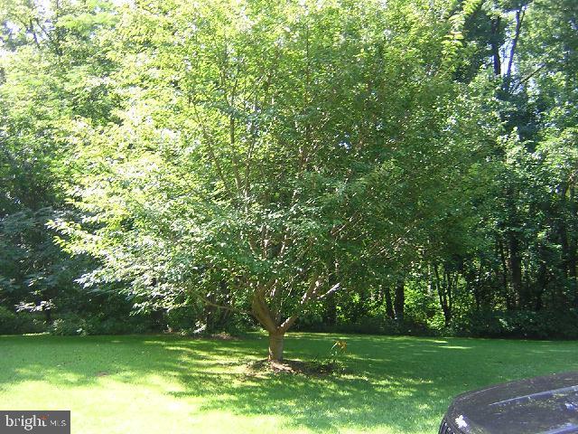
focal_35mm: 36
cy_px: 217
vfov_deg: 39.7
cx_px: 289
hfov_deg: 51.4
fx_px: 601
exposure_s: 1/84.9
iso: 100
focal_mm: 4.7
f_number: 2.6
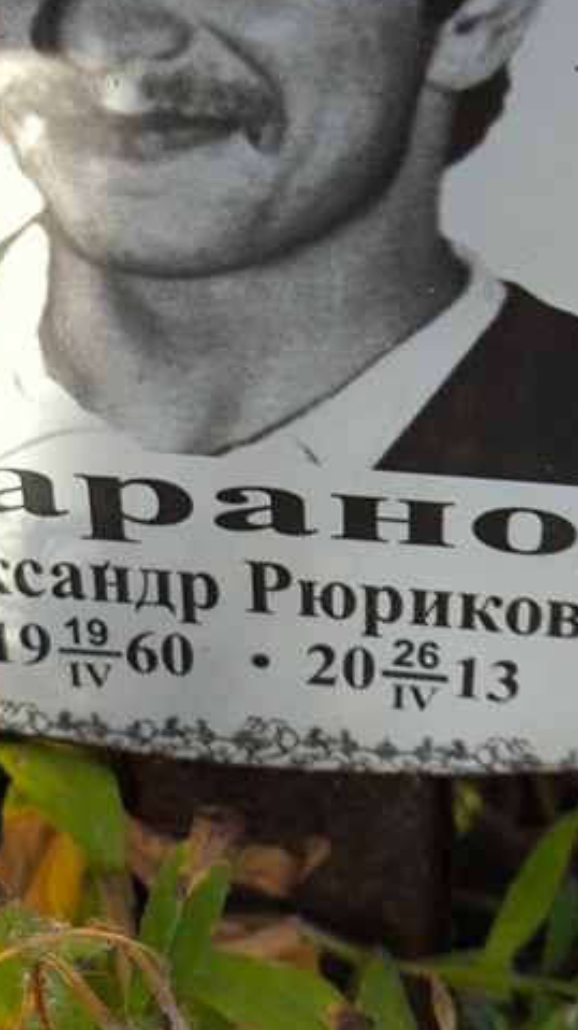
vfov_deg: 23.4
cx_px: 244
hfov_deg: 13.3
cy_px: 411
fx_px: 2483
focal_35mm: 91
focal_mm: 4.71
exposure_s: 1/927
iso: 50
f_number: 1.7
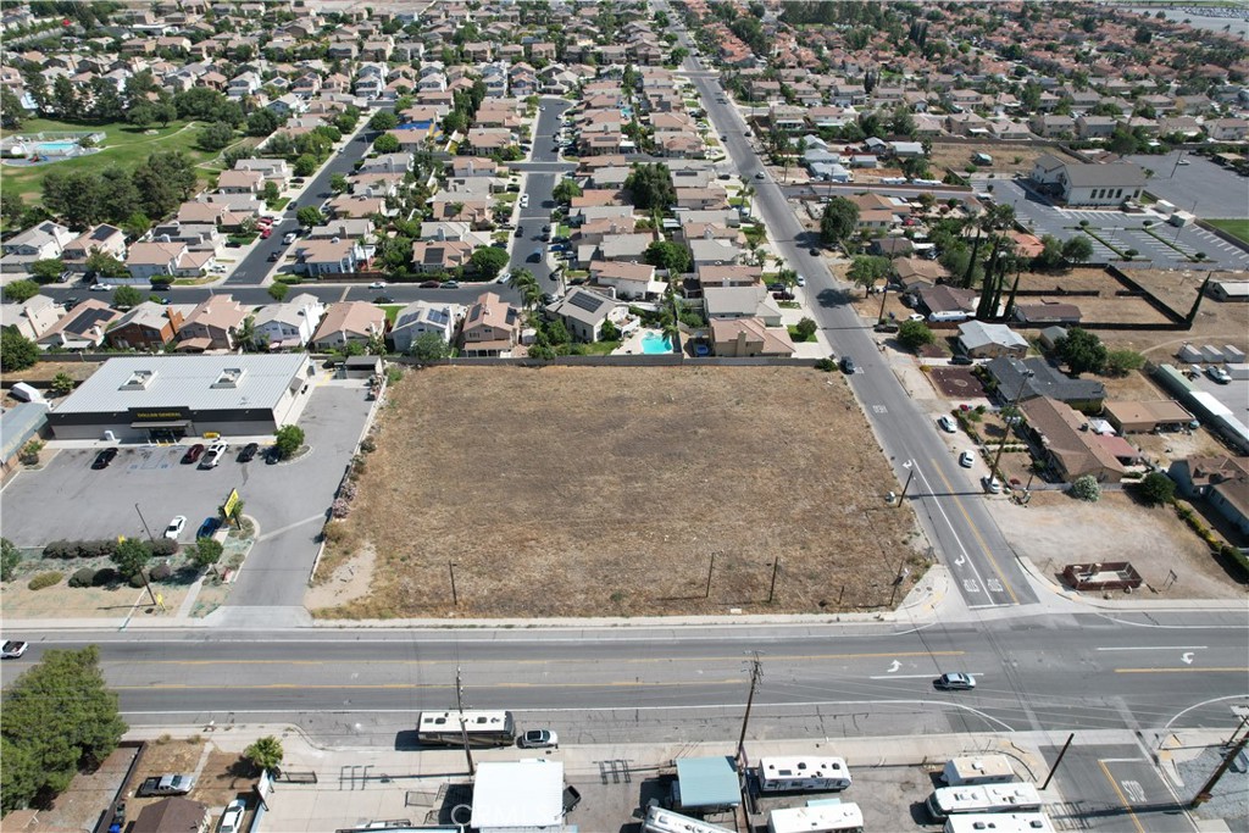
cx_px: 624
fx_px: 763
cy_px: 416
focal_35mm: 22
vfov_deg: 57.2
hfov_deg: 78.6
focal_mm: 8.38
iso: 120
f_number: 2.8
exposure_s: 1/2000
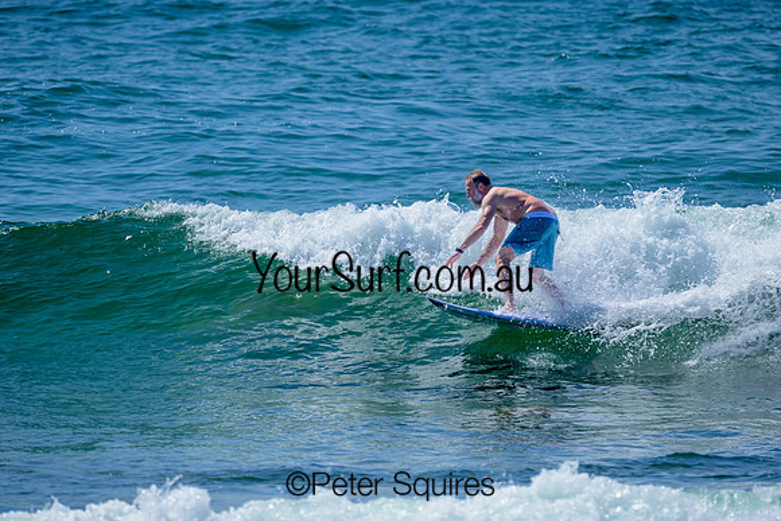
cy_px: 233
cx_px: 414
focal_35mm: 884
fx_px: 19175
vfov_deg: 1.6
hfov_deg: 2.3
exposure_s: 1/2000
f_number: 6.3
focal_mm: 800
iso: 160
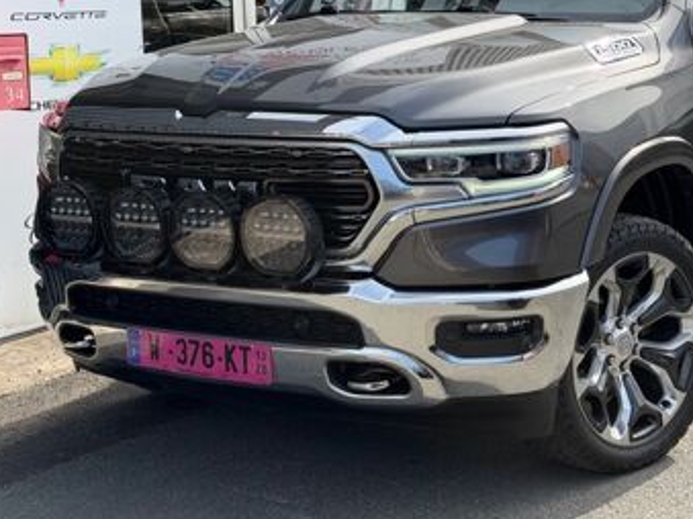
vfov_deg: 21.5
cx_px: 478
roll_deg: +1.8
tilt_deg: -8.2
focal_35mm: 68
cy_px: 184
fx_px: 1361
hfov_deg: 28.3
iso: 80
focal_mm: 6.76
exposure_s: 1/2208
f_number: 1.78
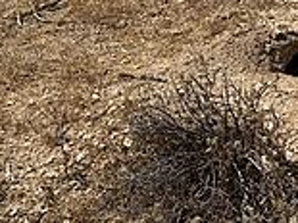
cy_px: -29
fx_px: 533
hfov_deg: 28.9
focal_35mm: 62
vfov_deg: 22.2
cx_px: 308
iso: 80
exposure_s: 1/7576
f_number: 1.78
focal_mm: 6.86
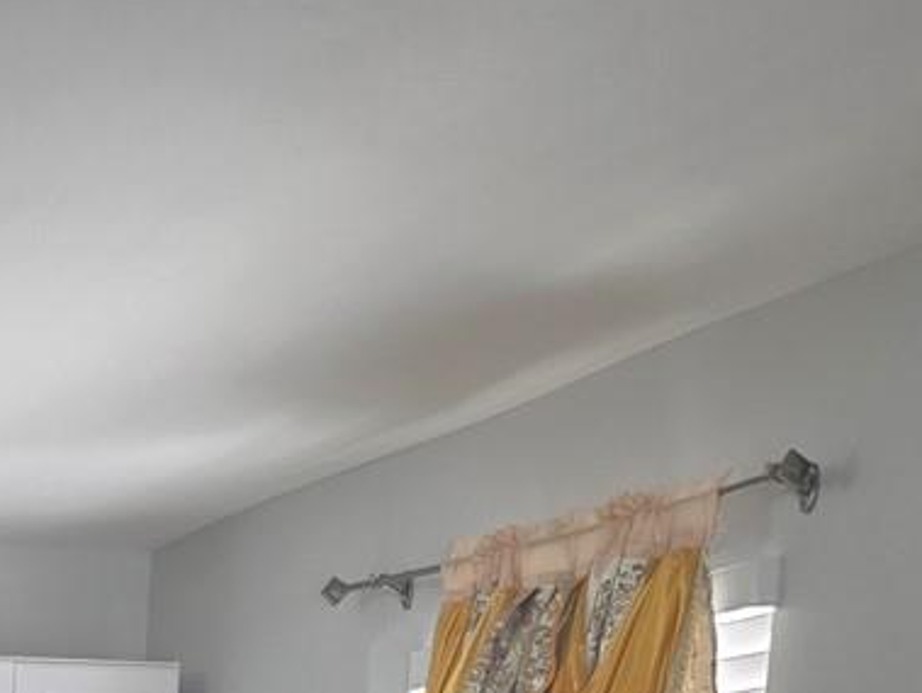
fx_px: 2586
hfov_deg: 18.4
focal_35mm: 97
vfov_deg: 13.2
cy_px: 1371
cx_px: -380
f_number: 1.7
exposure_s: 1/120
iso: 100
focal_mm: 6.3
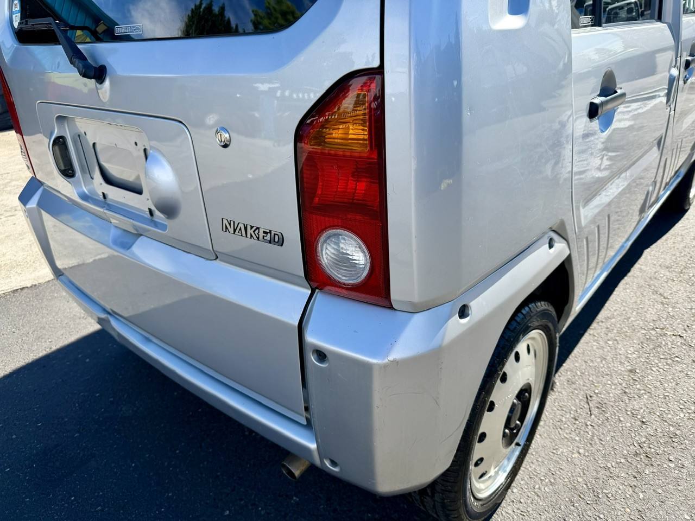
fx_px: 482
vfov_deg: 56.8
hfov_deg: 71.6
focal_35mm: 24
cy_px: 260
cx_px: 348
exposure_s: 1/2000
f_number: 1.78
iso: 80
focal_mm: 6.76
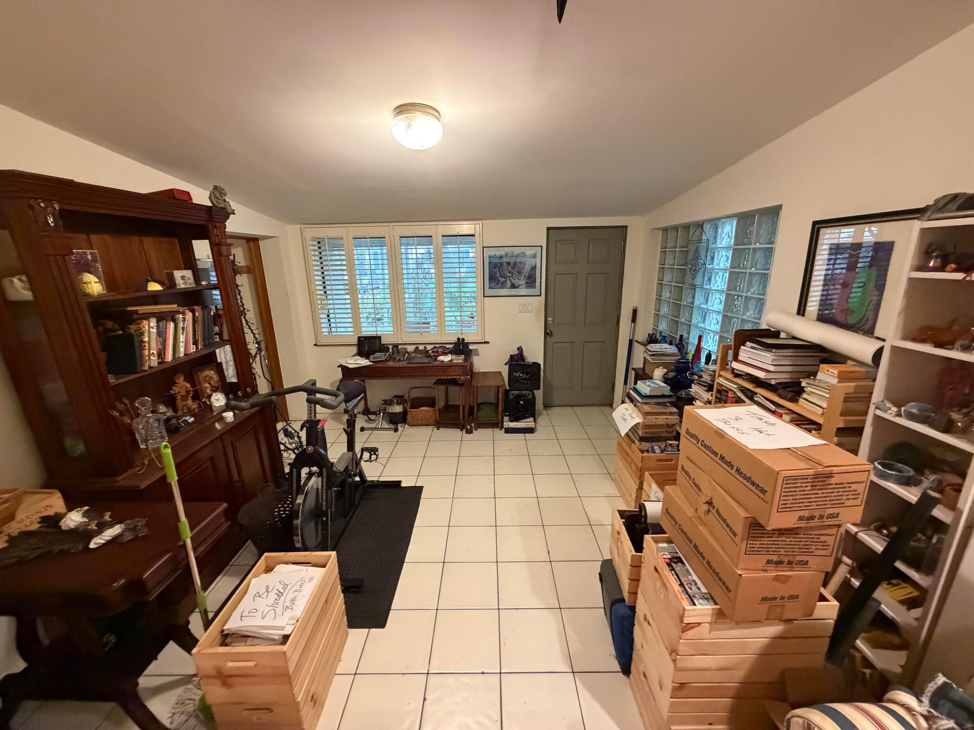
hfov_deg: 102.1
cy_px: 365
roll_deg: +1.5
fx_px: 394
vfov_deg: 85.7
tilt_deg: -16.4
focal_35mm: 14
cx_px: 487
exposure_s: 1/60
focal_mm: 2.22
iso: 800
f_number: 2.2
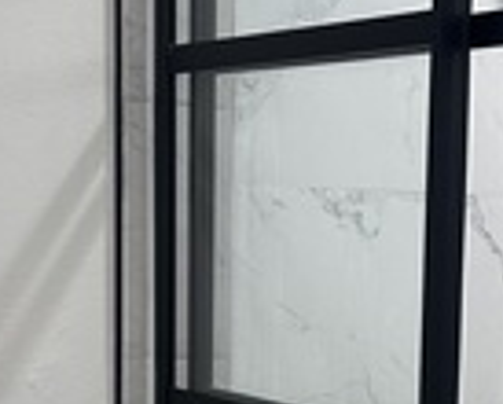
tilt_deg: -8.2
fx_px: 1700
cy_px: 498
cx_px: 393
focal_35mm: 114
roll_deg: -2.2
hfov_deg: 16.7
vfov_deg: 13.2
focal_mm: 6.86
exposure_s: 1/60
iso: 125
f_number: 1.78
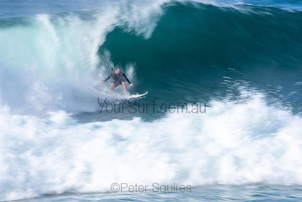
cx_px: 151
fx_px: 6293
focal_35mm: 750
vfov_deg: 1.8
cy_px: 101
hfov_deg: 2.7
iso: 100
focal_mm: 500
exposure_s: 1/30
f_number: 22
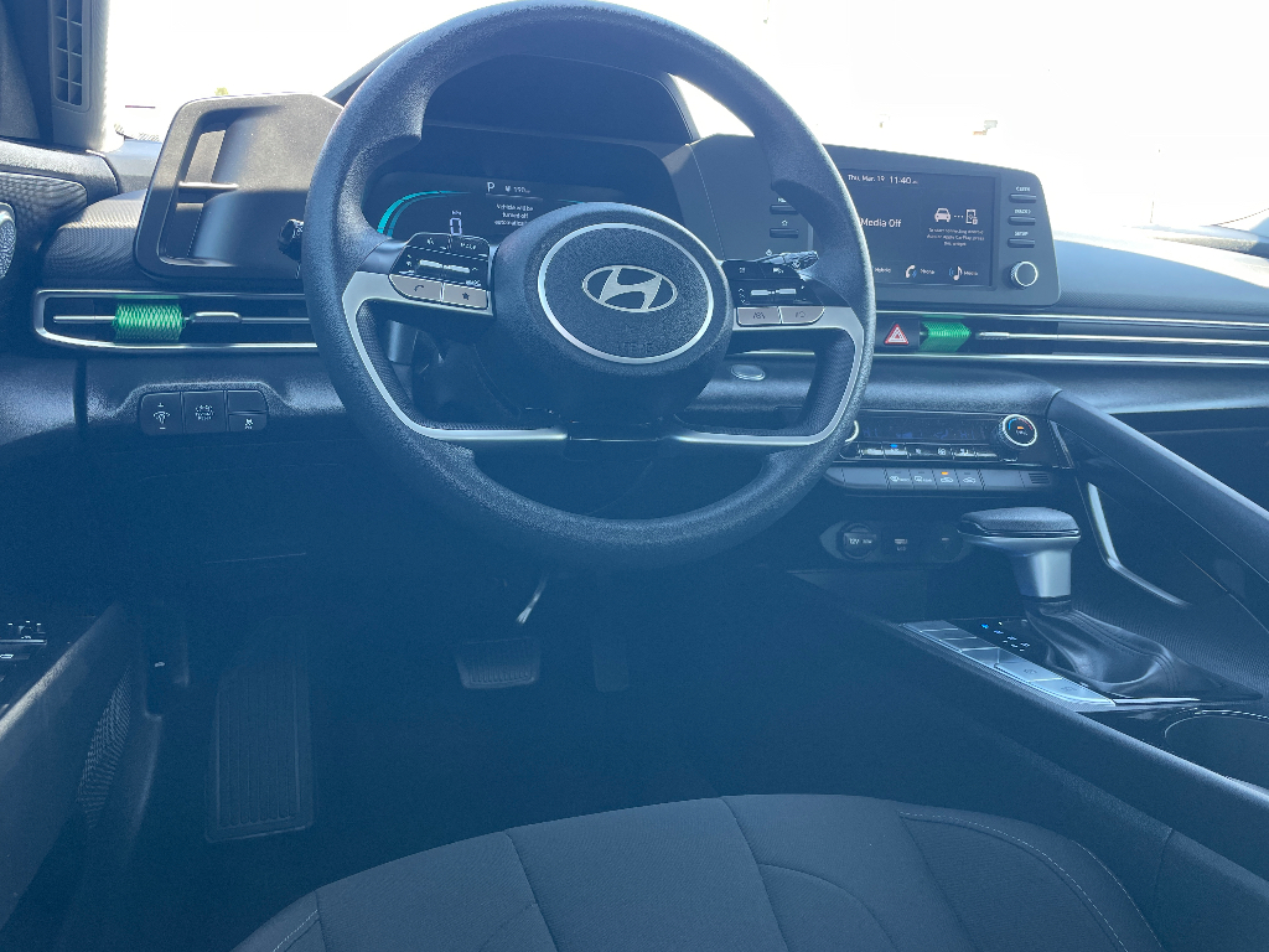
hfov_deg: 67.3
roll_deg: -2.6
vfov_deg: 53.1
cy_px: 476
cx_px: 634
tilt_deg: -9.8
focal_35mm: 26
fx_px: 953
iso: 80
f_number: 1.6
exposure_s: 1/121
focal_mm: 4.2
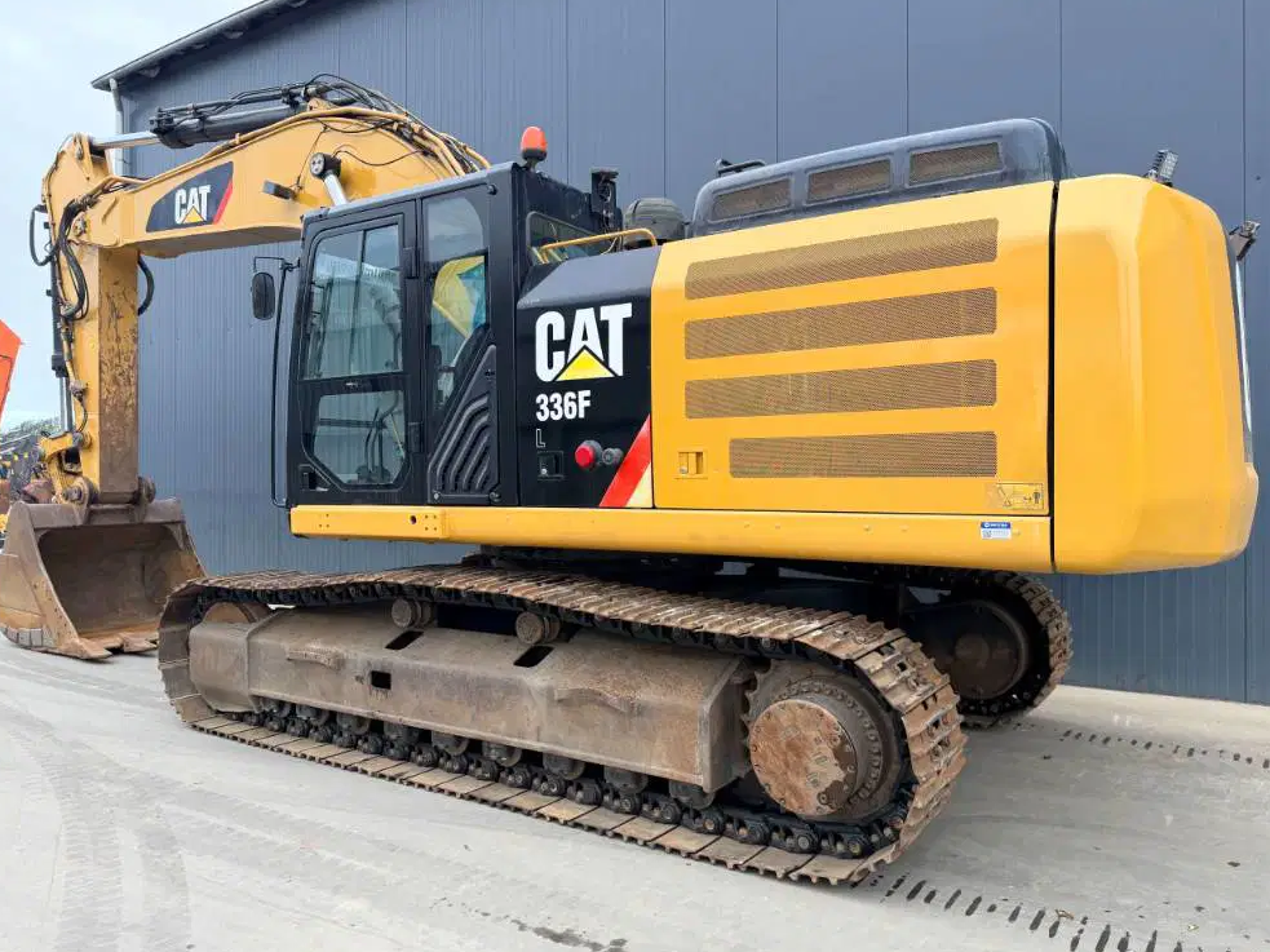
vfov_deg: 54.9
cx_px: 630
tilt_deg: +0.1
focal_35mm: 25
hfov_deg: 69.4
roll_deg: -0.1
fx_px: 917
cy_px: 483
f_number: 1.78
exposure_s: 1/220
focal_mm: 6.76
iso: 64
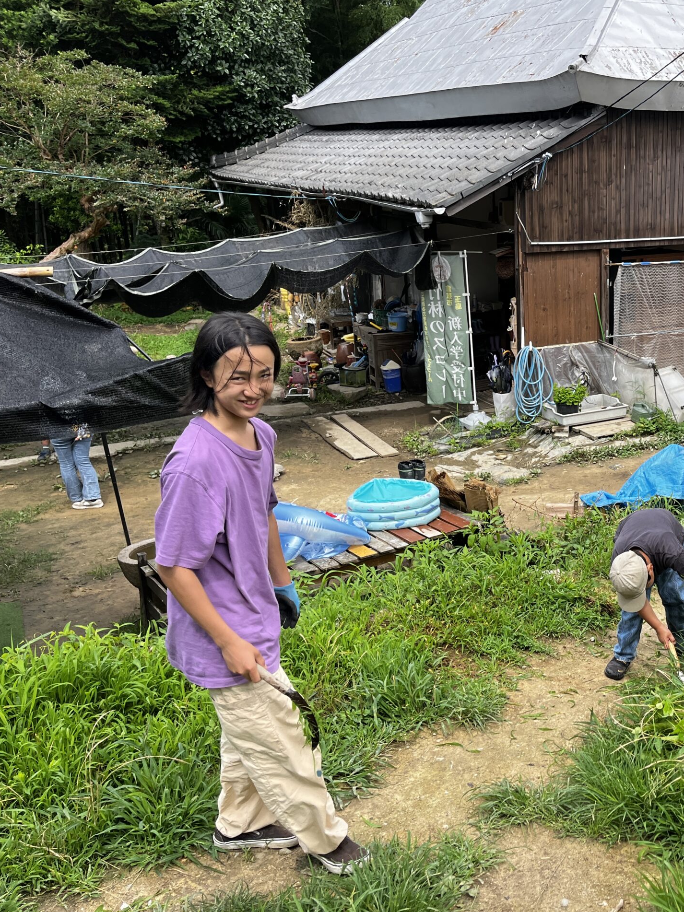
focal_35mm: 35
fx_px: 922
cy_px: 457
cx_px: 593
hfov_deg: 38.4
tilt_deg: -16.8
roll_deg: -0.2
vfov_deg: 52.6
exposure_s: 1/1477
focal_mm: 5.1
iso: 50
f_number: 1.6
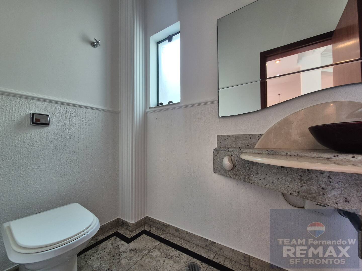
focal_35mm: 13
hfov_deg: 106.2
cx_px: 181
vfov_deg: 89.9
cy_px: 136
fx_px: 136
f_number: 2.2
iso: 125
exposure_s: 1/60
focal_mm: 2.2
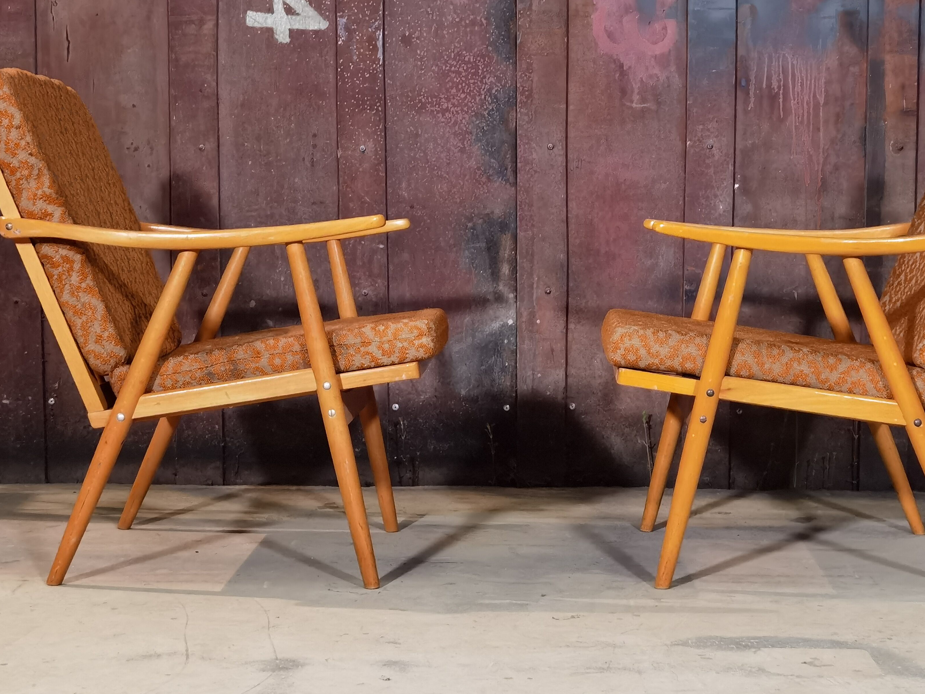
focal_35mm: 70
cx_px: 518
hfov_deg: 27.8
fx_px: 1871
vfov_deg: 21.0
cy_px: 402
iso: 400
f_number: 1.9
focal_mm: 6.71
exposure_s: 1/50
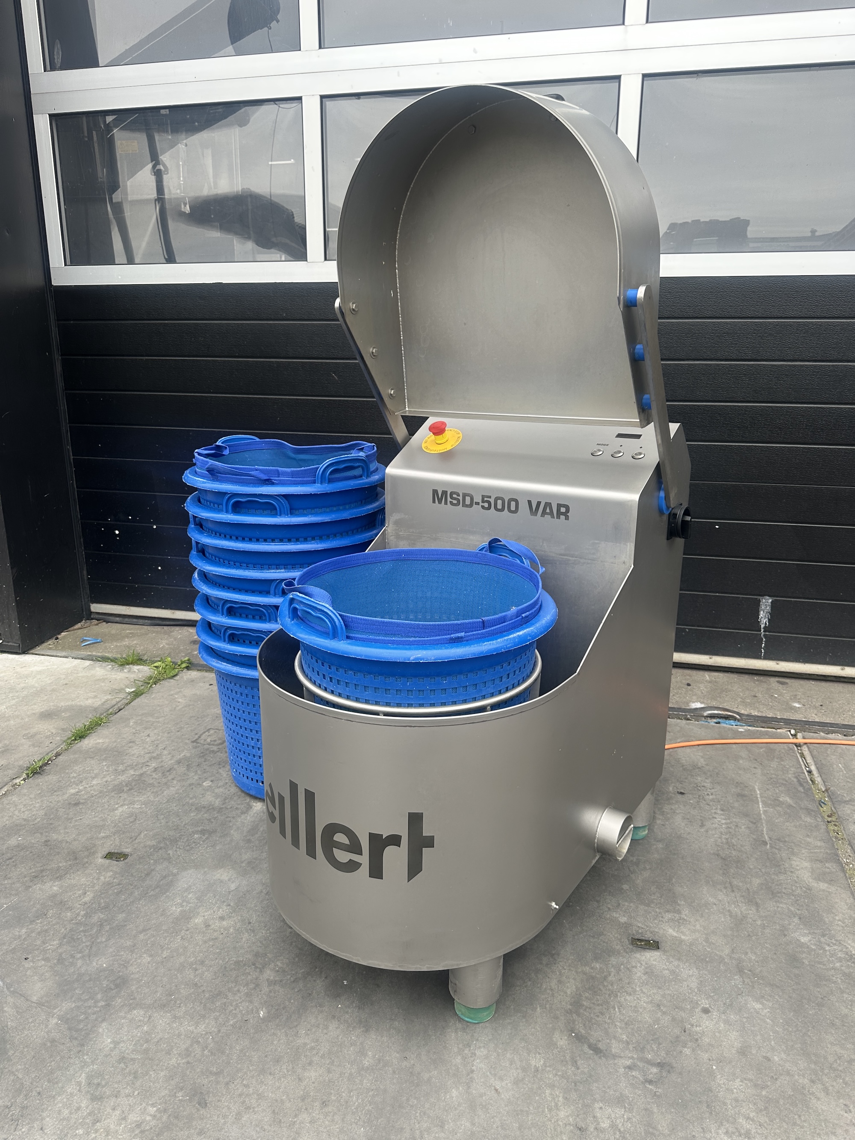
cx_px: 428
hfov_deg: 56.8
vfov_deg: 71.6
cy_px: 570
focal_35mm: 24
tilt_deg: -15.5
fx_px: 790
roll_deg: +0.7
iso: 80
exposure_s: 1/611
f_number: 1.78
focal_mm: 6.86
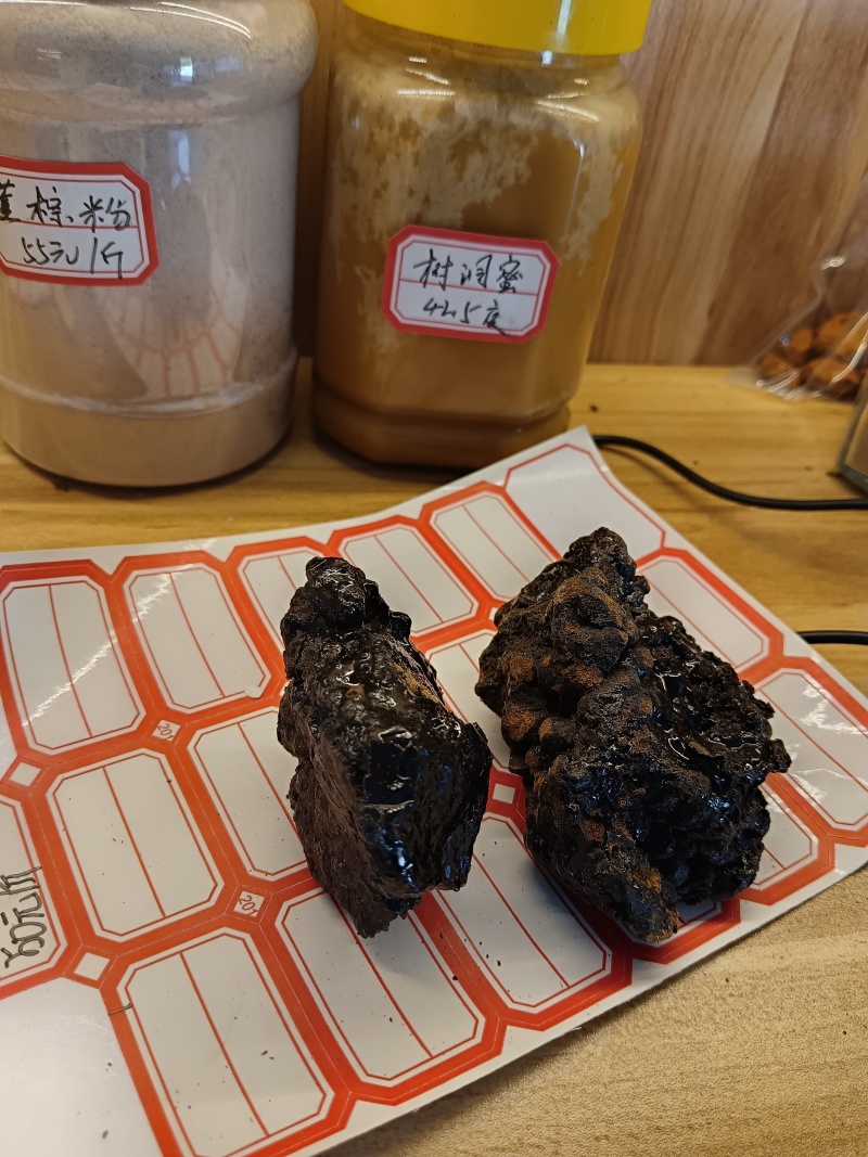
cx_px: 434
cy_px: 578
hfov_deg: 51.3
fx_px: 903
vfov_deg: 65.3
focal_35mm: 27
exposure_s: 1/33.3
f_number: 1.8
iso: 444
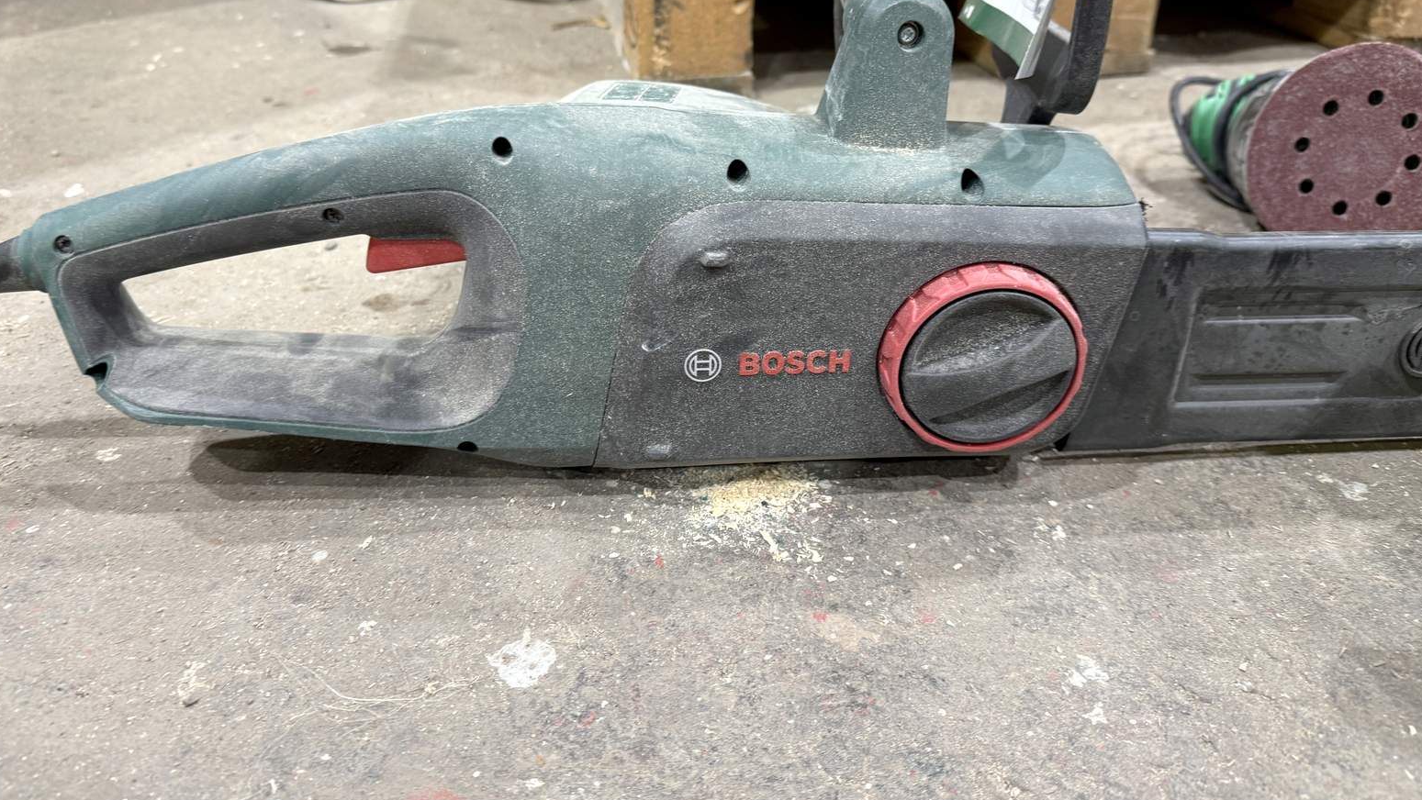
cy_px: 278
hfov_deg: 69.8
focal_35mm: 27
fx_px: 1018
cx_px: 693
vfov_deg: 42.4
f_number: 1.78
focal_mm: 6.76
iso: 200
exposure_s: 1/60
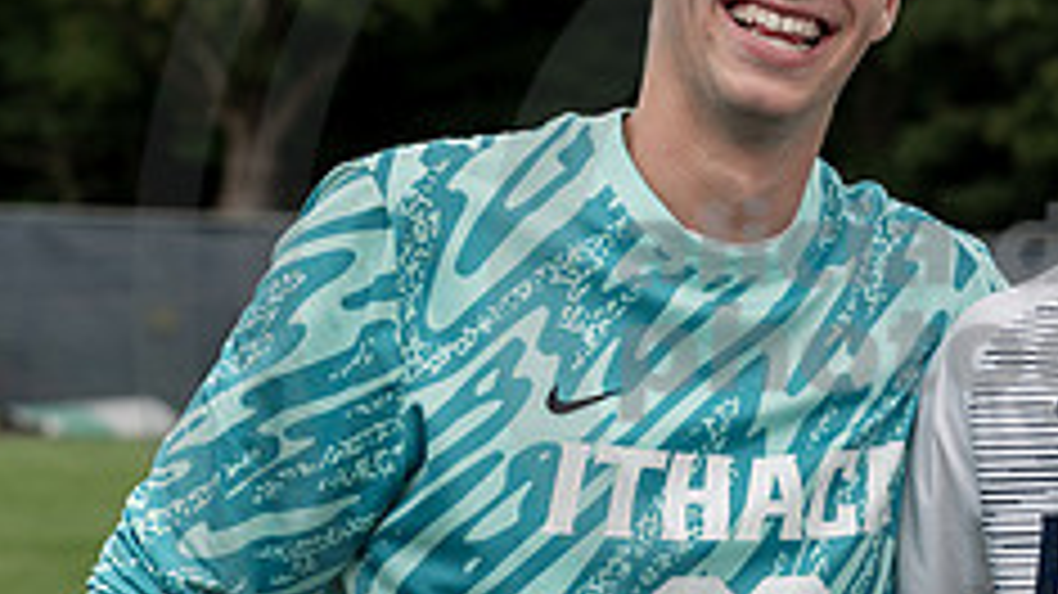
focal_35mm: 183
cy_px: 295
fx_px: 5132
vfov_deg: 6.6
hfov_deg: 11.7
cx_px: 932
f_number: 4.5
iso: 320
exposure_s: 1/320
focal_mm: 70
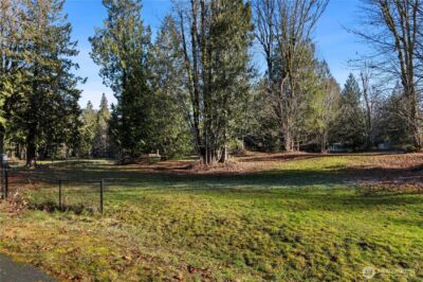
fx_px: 247
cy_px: 141
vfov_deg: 59.4
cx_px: 212
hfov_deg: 81.3
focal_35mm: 21
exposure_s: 1/125
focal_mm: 21
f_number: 8
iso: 200
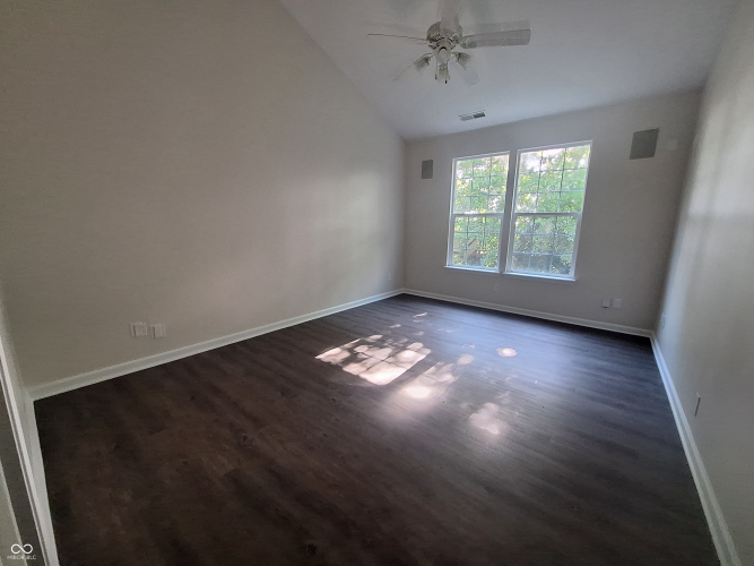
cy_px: 283
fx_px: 283
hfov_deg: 106.2
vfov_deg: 89.9
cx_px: 377
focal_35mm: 13
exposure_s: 1/50
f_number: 2.2
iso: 200
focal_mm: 1.74
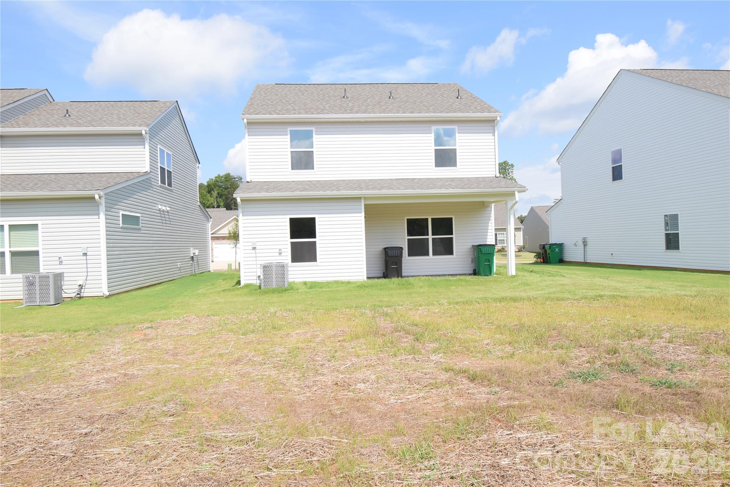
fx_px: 517
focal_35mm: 26
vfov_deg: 50.4
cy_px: 244
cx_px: 365
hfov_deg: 70.4
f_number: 8
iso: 125
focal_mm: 17
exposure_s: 1/250
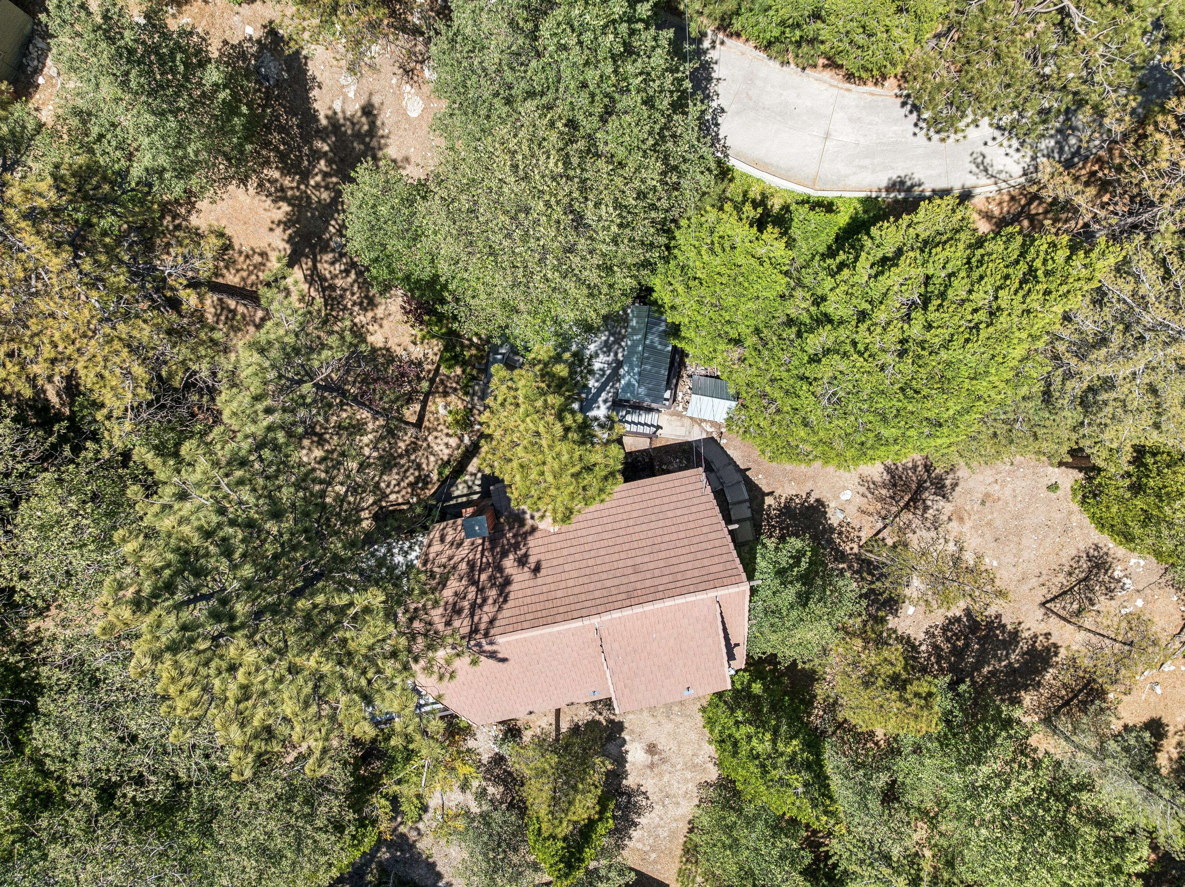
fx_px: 855
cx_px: 572
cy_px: 432
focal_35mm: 25
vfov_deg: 54.8
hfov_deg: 69.4
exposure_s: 1/120
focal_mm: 12.3
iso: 100
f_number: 2.8
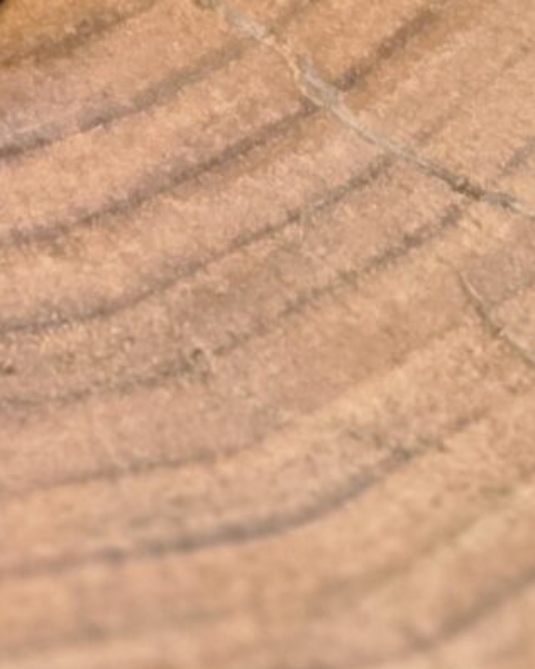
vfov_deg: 4.4
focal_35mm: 437
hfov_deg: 3.5
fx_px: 8649
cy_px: -772
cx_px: 213
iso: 250
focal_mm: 7.9
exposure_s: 1/41.6
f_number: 2.4
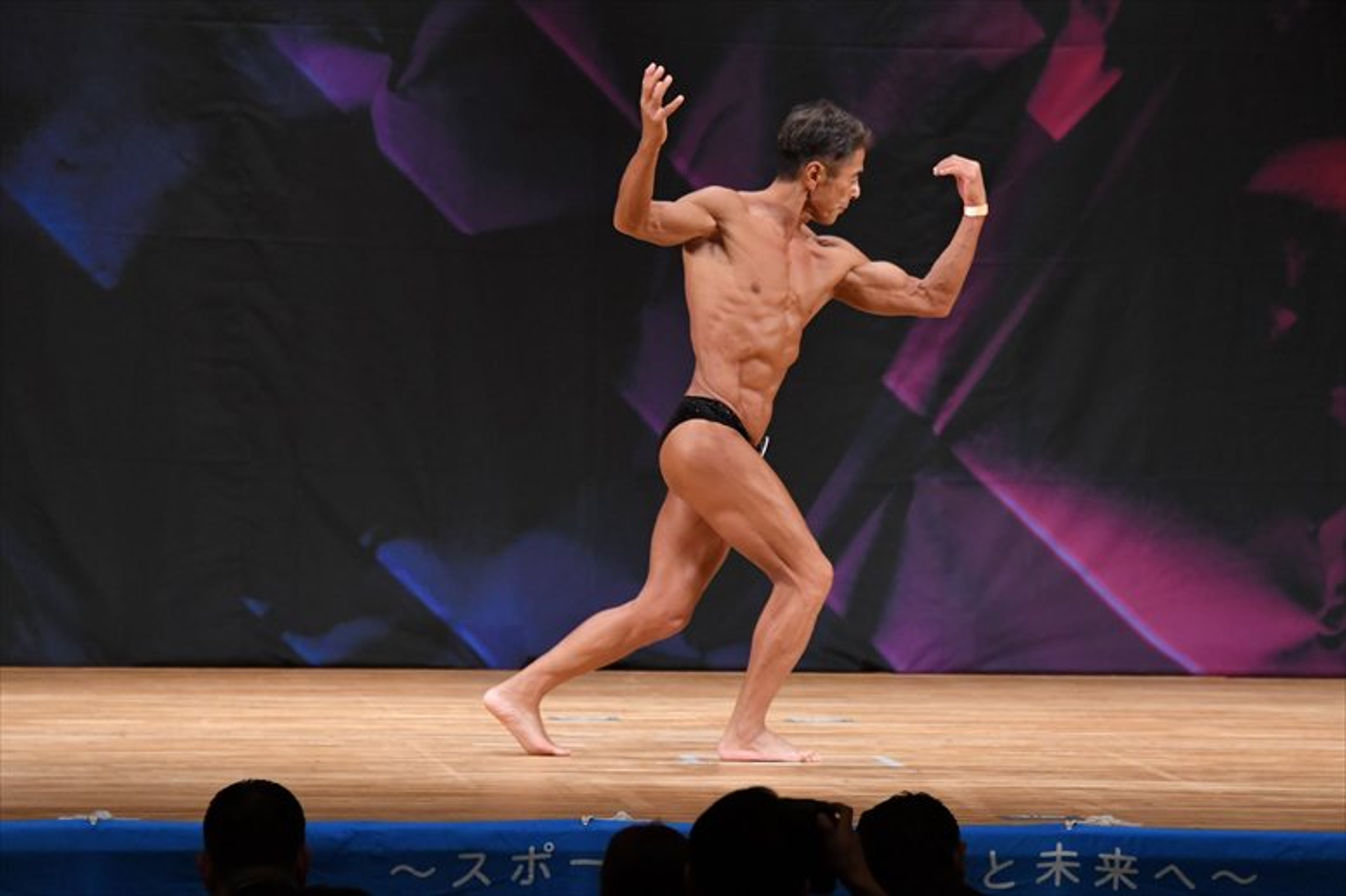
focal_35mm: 255
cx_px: 673
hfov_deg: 8.1
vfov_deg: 5.4
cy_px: 448
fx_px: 9530
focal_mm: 170
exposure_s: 1/400
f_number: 5.6
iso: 3200
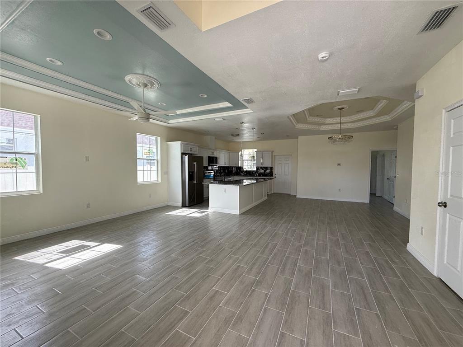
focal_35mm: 14
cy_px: 174
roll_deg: -0.8
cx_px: 232
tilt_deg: -1.8
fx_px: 187
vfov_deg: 85.7
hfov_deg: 102.1
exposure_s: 1/191
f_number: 2.2
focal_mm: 2.22
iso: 64
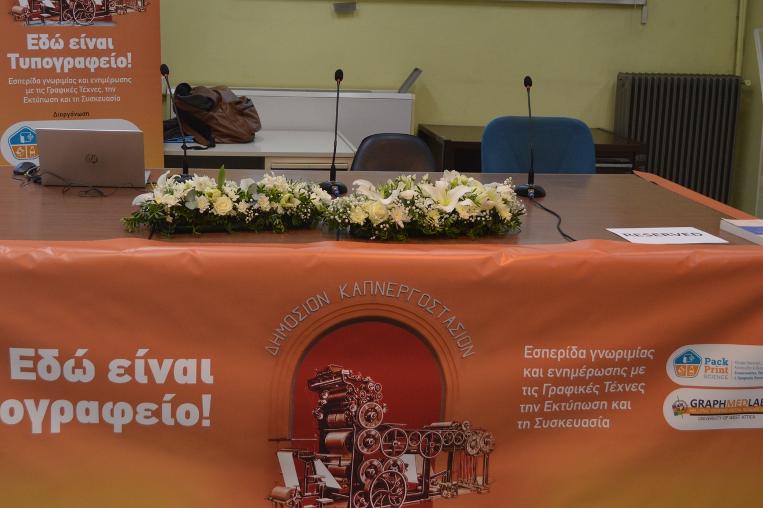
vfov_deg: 27.9
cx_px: 316
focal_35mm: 48
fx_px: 1017
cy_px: 191
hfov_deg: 41.0
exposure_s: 1/60
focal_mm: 22
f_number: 3.8
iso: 560
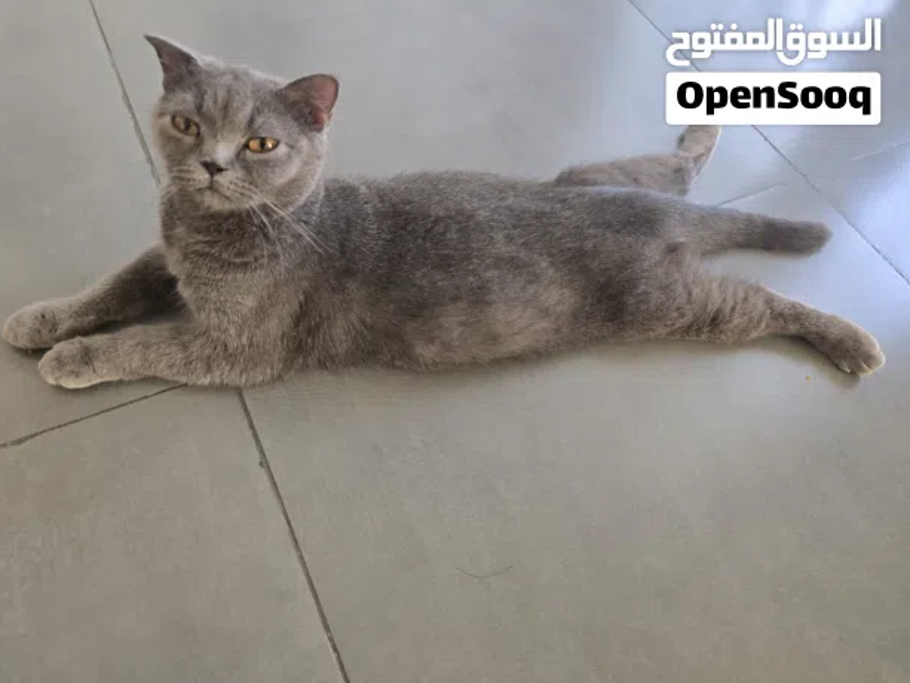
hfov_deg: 71.6
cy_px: 339
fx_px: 631
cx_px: 442
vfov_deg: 56.8
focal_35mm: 24
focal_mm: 6.3
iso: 500
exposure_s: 1/100
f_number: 1.7
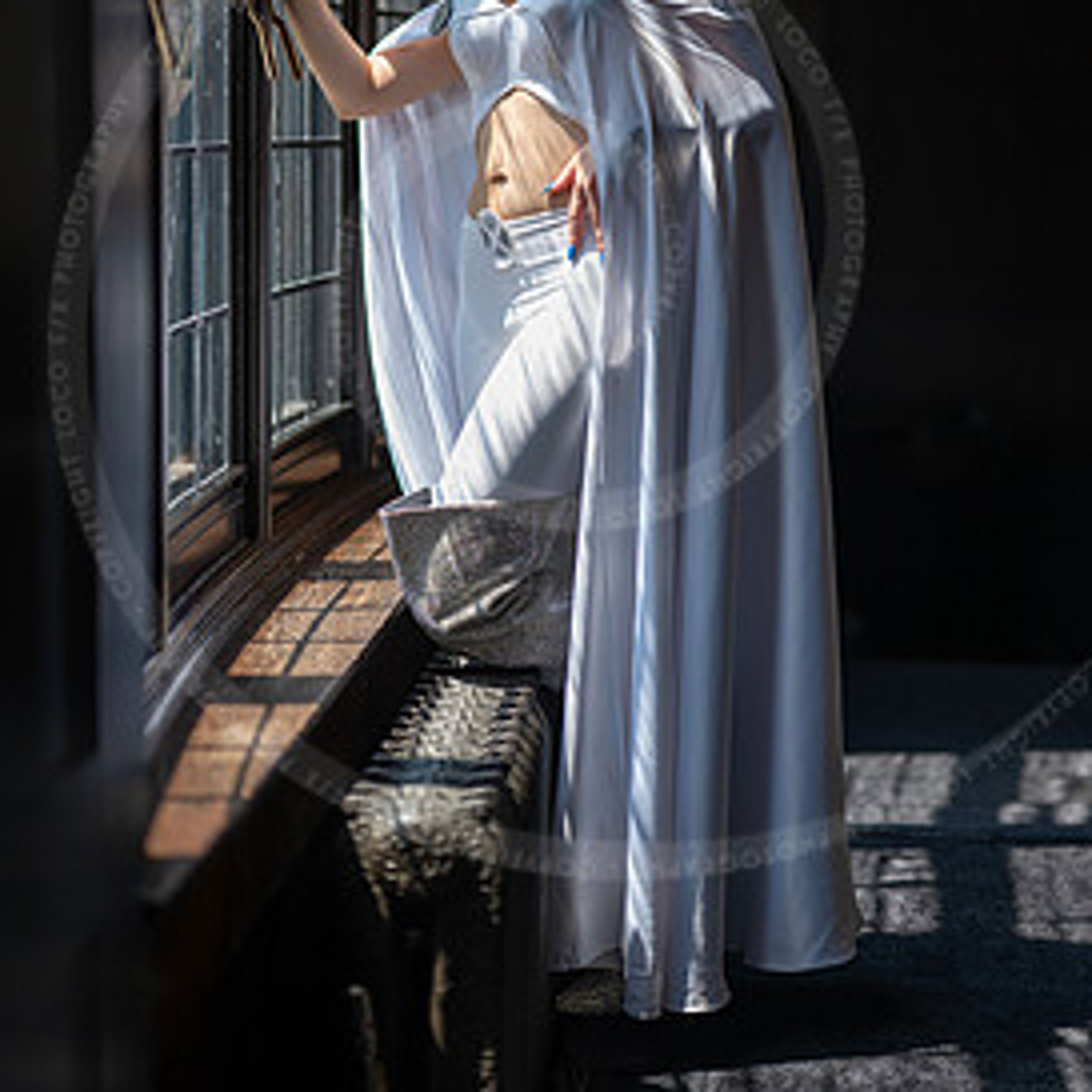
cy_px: 360
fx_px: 2498
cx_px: 588
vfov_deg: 24.5
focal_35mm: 70
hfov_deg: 24.6
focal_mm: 50
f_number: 1.2
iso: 125
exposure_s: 1/2000
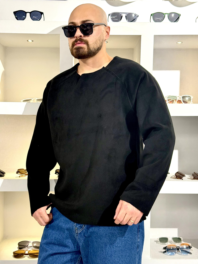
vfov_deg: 39.7
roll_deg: -0.3
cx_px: 99
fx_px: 366
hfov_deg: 30.3
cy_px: 132
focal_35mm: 48
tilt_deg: -1.2
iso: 160
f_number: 1.78
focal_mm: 6.76
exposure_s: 1/100
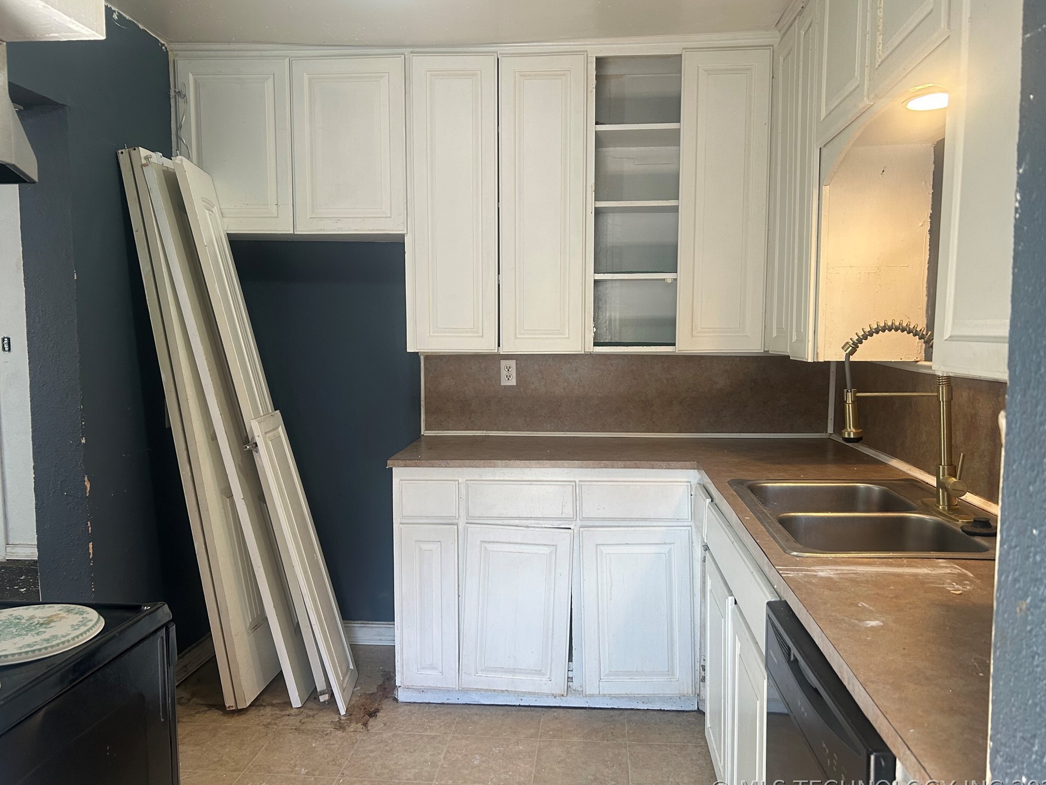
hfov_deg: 65.3
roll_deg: +0.6
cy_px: 401
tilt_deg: -4.8
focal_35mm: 27
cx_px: 532
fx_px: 816
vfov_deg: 51.4
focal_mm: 5.7
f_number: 1.5
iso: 100
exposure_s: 1/120
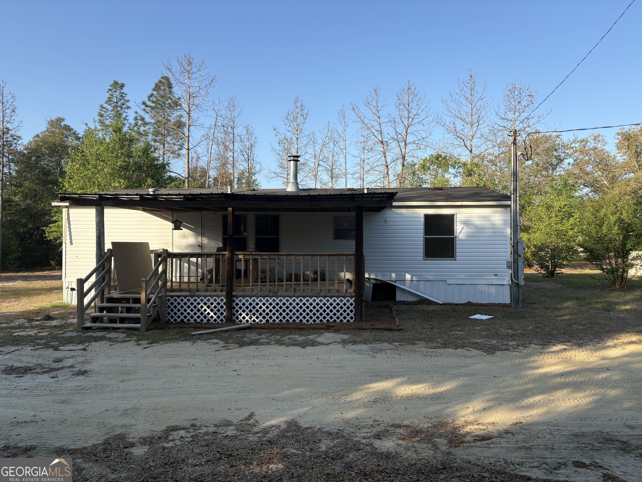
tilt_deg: +0.5
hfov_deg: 67.3
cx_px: 321
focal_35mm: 26
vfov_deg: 53.1
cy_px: 241
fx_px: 482
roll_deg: +0.3
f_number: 1.6
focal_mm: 5.96
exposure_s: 1/1667
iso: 50
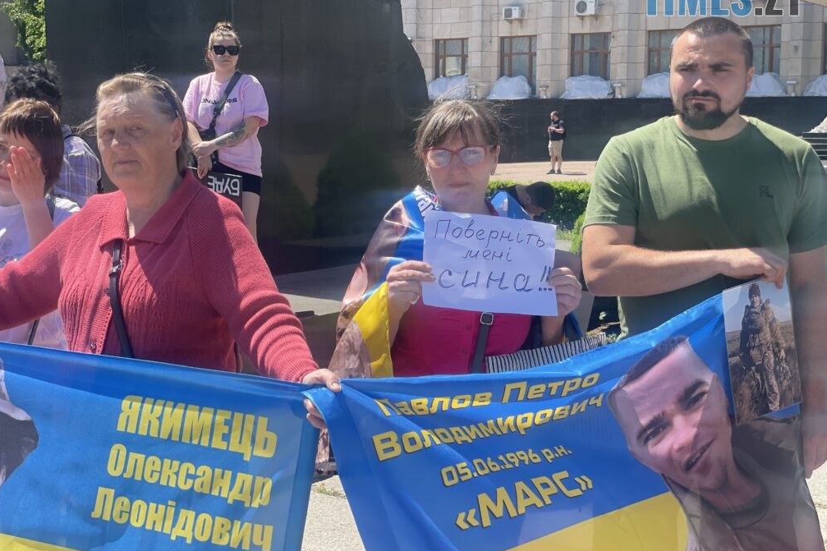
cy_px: 274
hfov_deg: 36.3
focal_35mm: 55
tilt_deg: -5.0
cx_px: 411
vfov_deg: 24.6
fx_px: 1263
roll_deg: +0.2
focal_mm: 6
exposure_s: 1/1089
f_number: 2
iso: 32
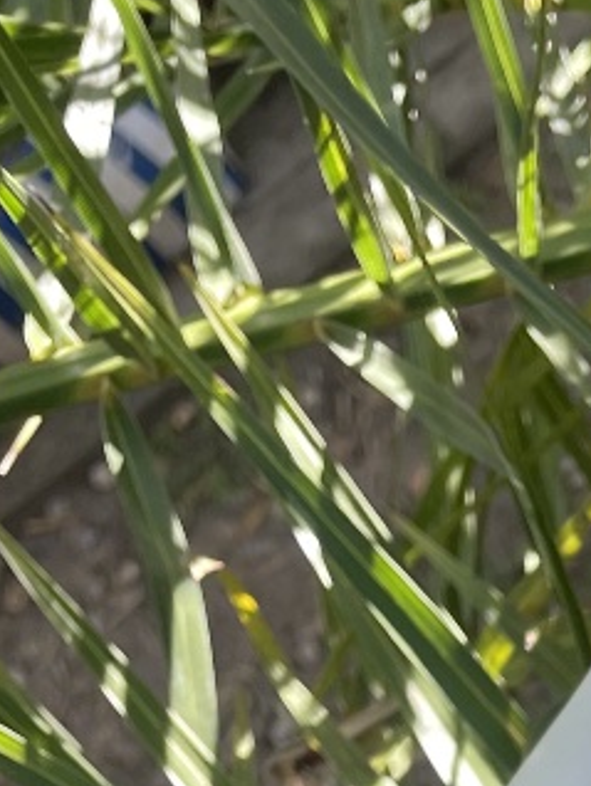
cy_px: 1325
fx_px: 2228
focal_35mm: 98
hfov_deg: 13.8
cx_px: 989
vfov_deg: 17.1
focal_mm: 4.2
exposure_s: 1/144
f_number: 1.6
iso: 32
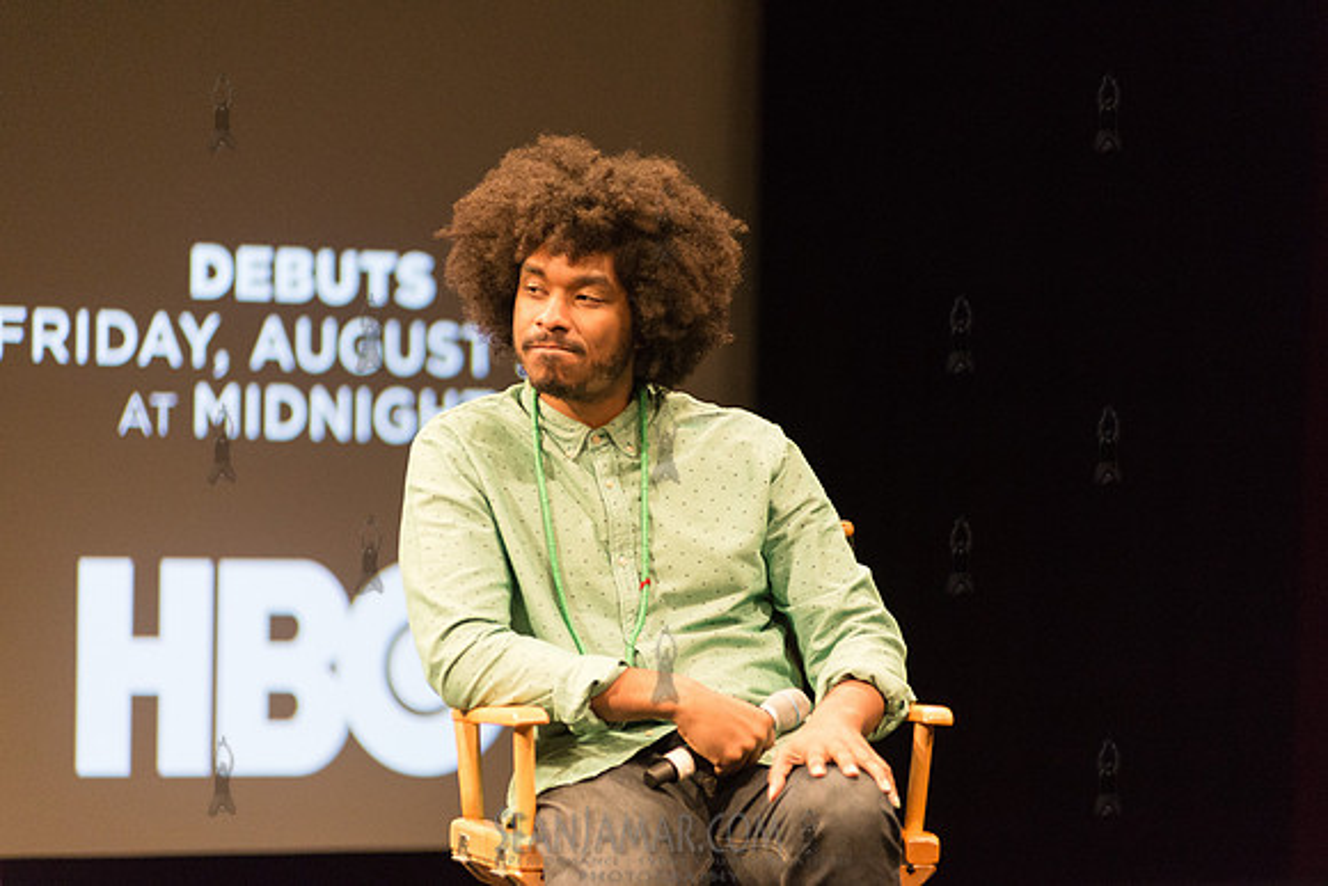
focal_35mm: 185
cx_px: 664
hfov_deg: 11.1
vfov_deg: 7.4
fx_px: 6826
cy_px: 443
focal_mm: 185
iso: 4000
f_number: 2.8
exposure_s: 1/200
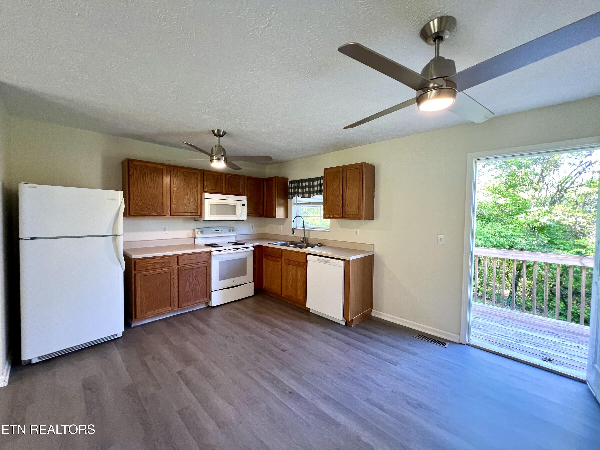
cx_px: 300
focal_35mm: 13
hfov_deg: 106.2
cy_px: 225
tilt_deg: -2.0
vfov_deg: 89.9
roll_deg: -0.4
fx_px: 225
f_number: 1.8
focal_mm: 1.57
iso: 200
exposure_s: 1/60
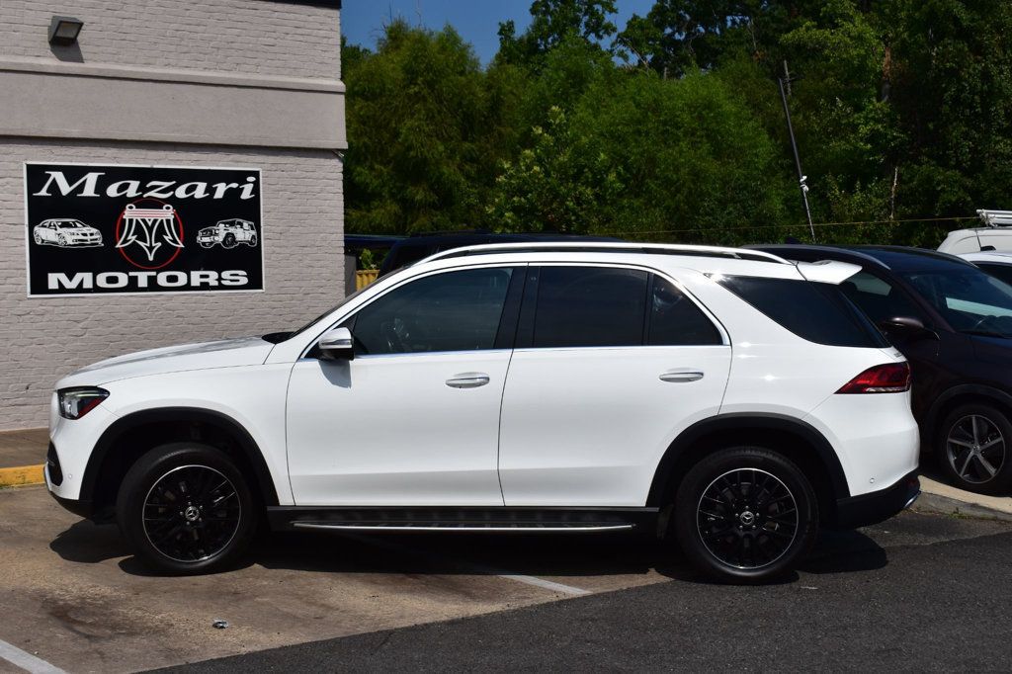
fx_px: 1602
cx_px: 506
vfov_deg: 23.8
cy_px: 337
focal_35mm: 57
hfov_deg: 35.1
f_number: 13
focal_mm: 38
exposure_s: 1/1000
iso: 200
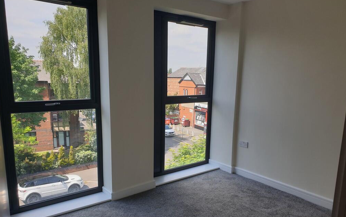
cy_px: 127
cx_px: 172
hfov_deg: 66.5
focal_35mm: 28
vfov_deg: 44.4
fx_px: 264
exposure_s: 1/542
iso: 50
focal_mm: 4.3
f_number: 2.4
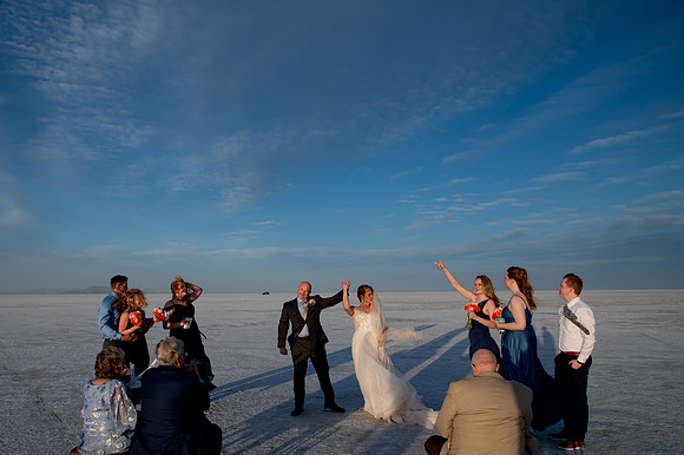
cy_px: 274
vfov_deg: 44.7
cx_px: 312
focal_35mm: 29
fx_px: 550
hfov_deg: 63.6
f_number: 8
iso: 200
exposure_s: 1/400
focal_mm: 24
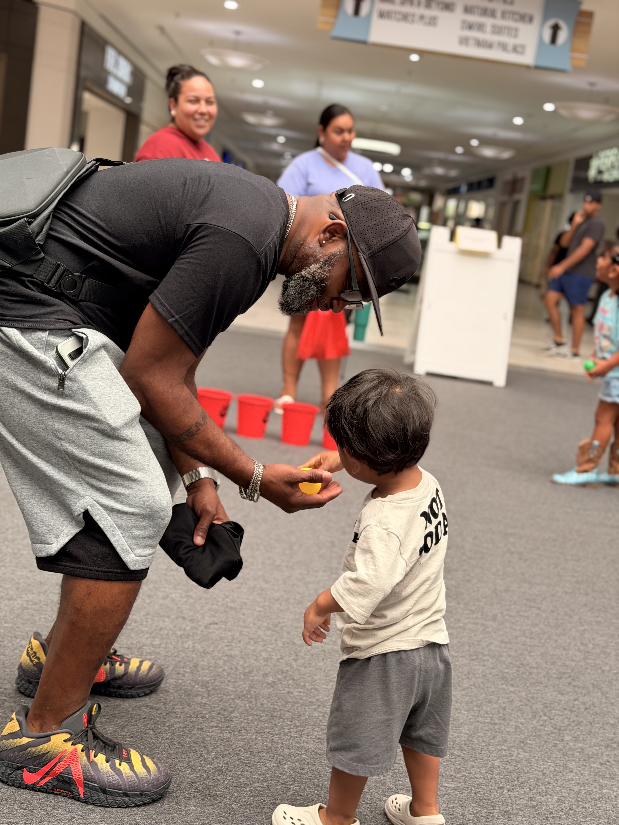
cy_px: 412
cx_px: 310
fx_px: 1144
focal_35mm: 48
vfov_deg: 39.7
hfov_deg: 30.3
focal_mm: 6.76
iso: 100
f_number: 1.78
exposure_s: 1/154
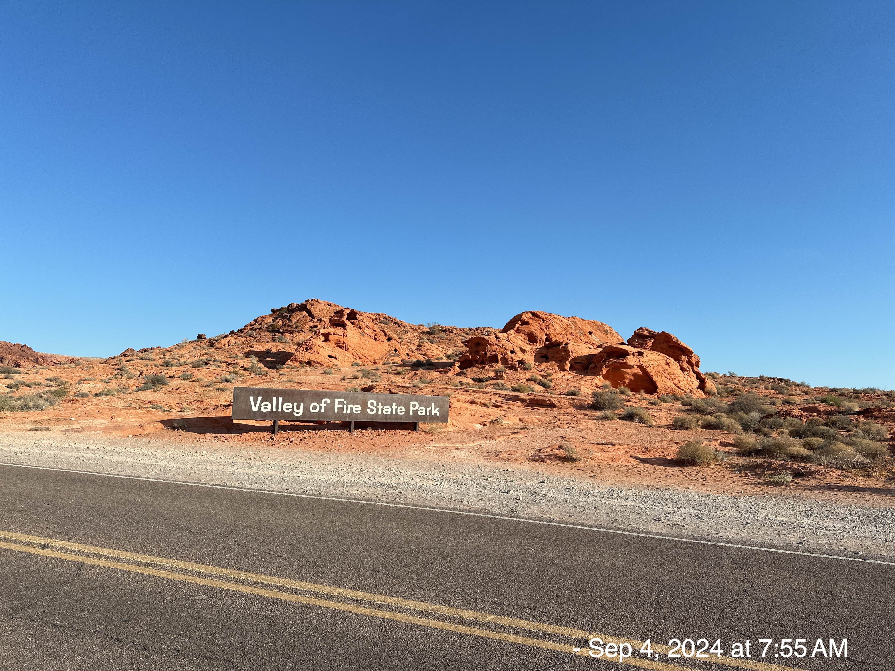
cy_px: 336
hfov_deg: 71.6
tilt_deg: +6.3
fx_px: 621
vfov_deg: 56.8
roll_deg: -1.1
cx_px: 448
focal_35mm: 24
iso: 80
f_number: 1.78
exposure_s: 1/5263
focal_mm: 6.86
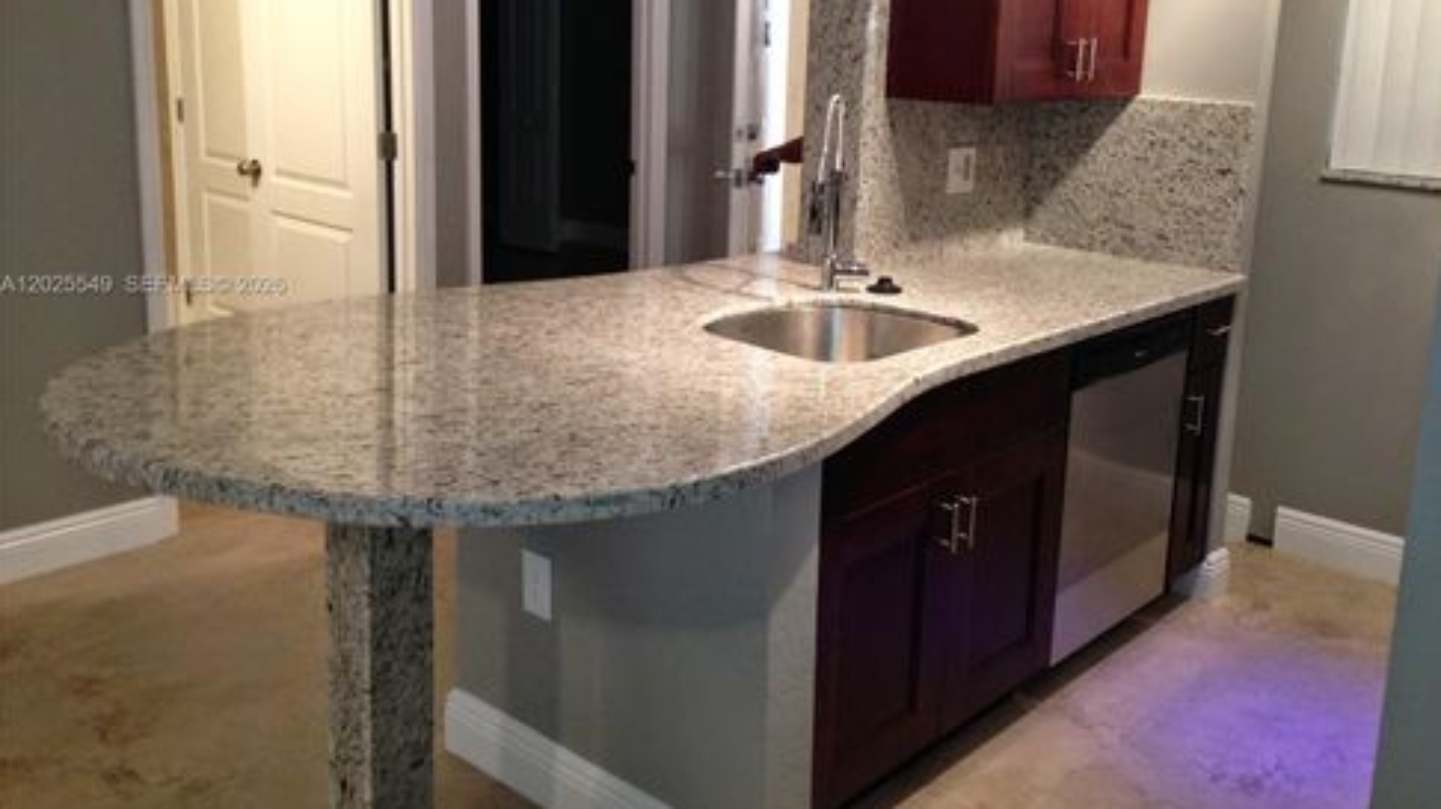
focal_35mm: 37
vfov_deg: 31.8
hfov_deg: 54.0
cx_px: 738
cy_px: 286
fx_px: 1413
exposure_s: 1/20
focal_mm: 4.13
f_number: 2.4
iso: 160
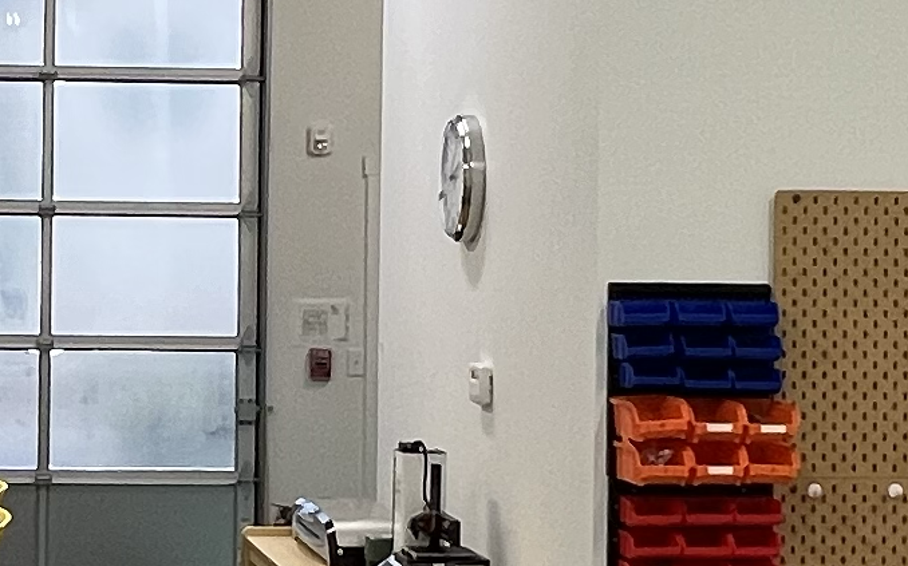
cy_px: 260
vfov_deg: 15.9
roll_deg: +0.0
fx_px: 2028
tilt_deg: +0.3
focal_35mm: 82
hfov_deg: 24.5
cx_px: 100
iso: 200
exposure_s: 1/120
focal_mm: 1.57
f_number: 1.8
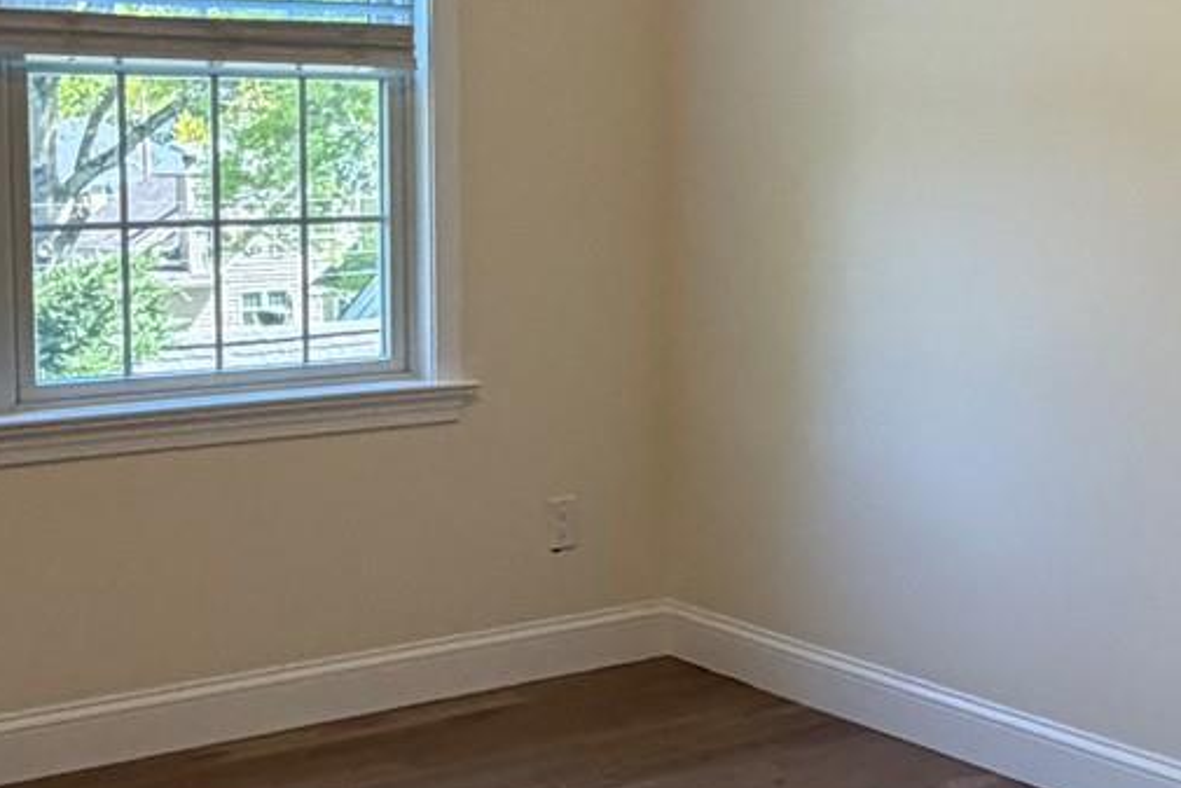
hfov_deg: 33.9
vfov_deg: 23.0
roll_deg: +0.2
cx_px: 622
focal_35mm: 59
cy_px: 332
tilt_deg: -3.6
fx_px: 1936
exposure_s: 1/120
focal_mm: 2.22
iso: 200
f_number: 2.2
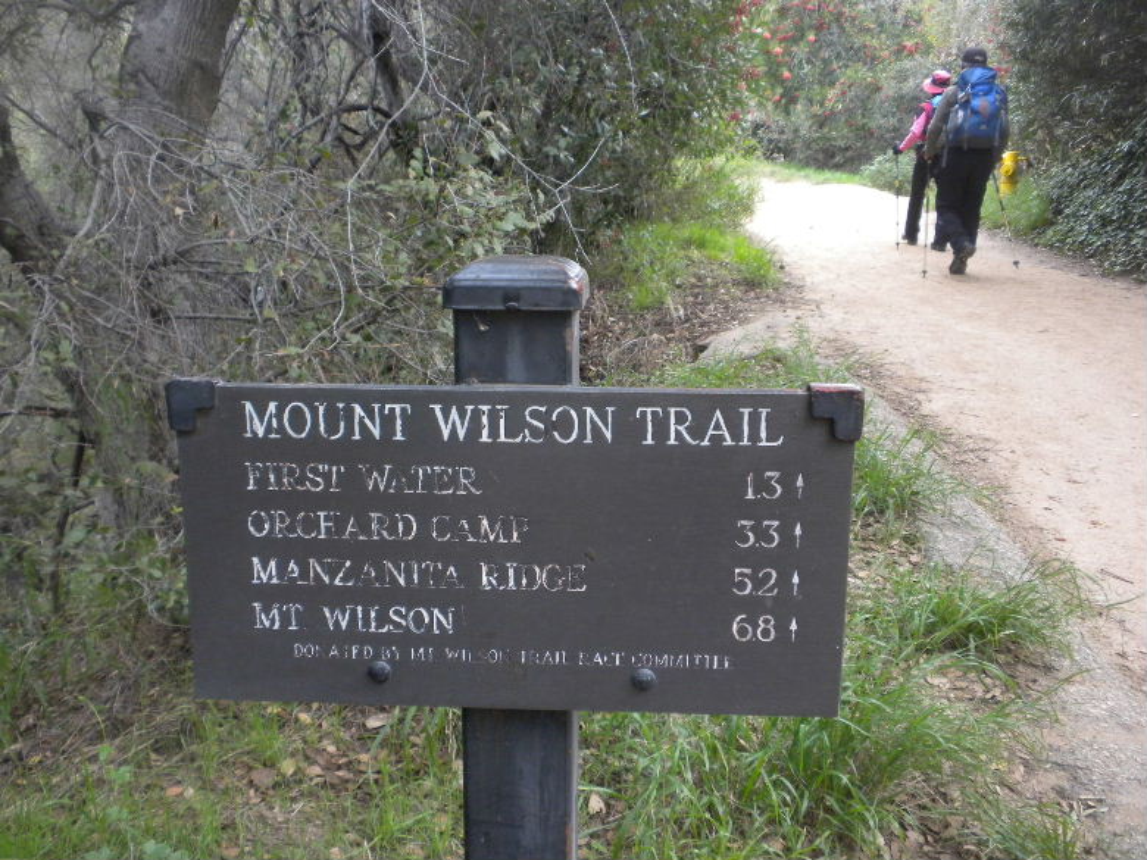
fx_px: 1226
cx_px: 574
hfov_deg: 50.1
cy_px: 430
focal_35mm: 37
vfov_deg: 38.7
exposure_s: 1/65.4
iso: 268
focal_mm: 6.6
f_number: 3.5
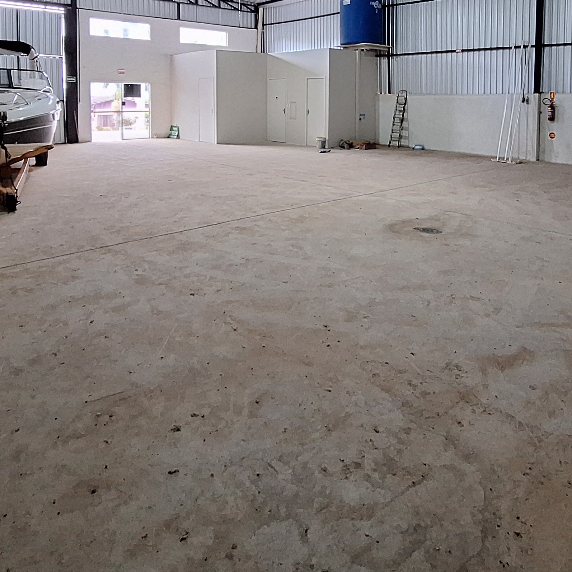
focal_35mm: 25
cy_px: 129
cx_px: 327
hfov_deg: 62.6
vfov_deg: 58.9
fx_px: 467
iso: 320
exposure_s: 1/24
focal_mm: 1.74
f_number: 2.2
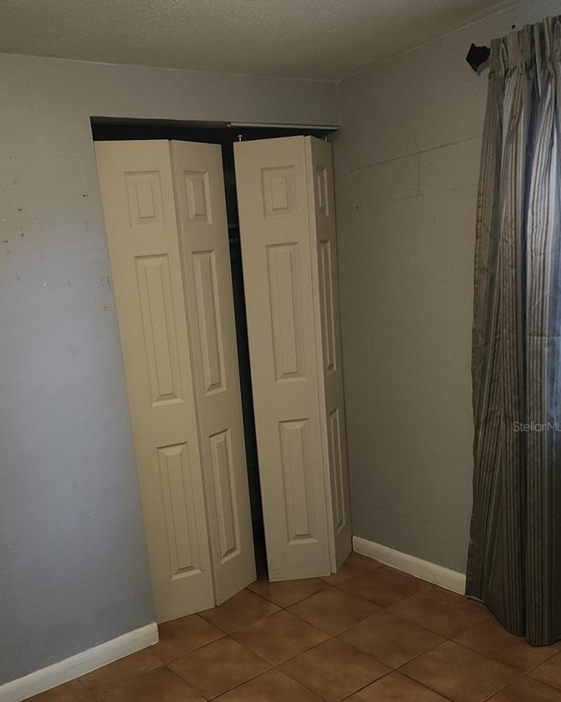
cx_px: 197
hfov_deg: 45.2
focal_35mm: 32
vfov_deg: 55.2
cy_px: 426
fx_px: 664
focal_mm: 6.4
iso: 100
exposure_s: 1/30
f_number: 1.8
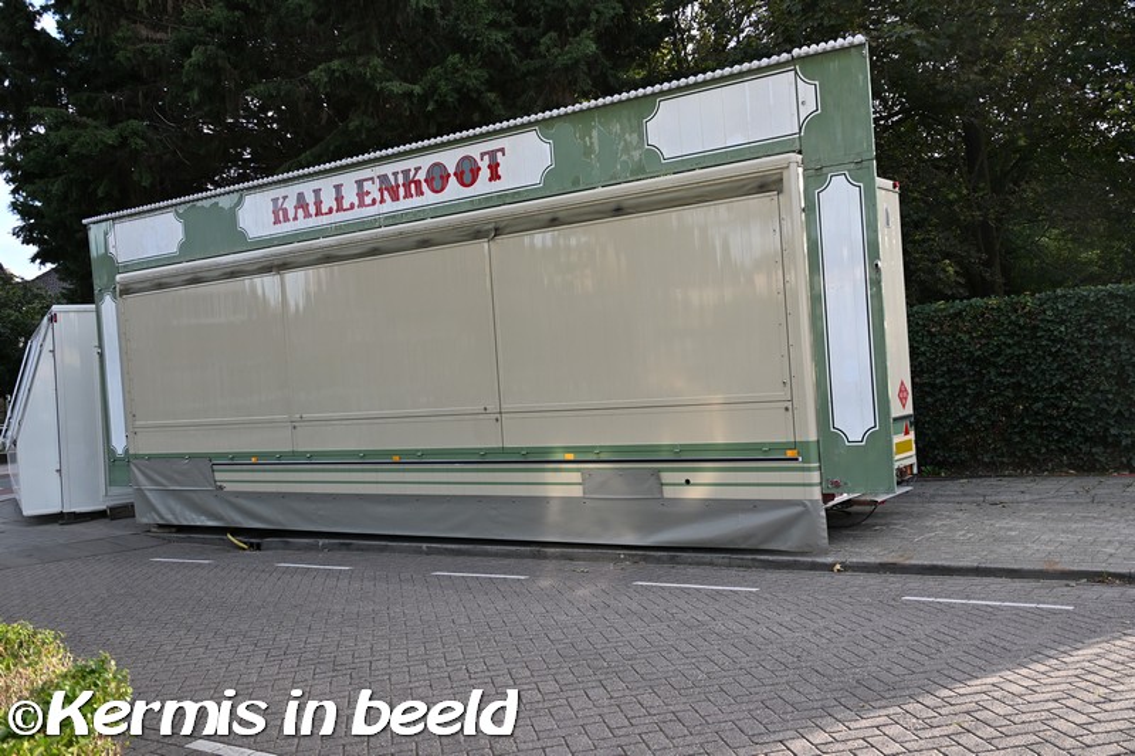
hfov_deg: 55.1
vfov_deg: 38.3
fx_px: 1087
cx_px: 568
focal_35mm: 34
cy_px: 378
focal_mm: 23
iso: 220
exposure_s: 1/250
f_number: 4
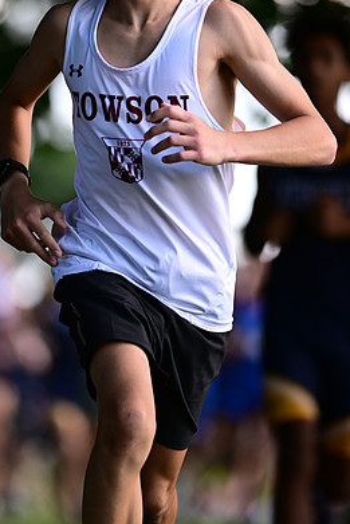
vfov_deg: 4.6
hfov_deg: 3.1
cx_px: 172
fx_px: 6483
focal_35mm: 445
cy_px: 142
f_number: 2.8
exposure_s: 1/2500
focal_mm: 300
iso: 1100
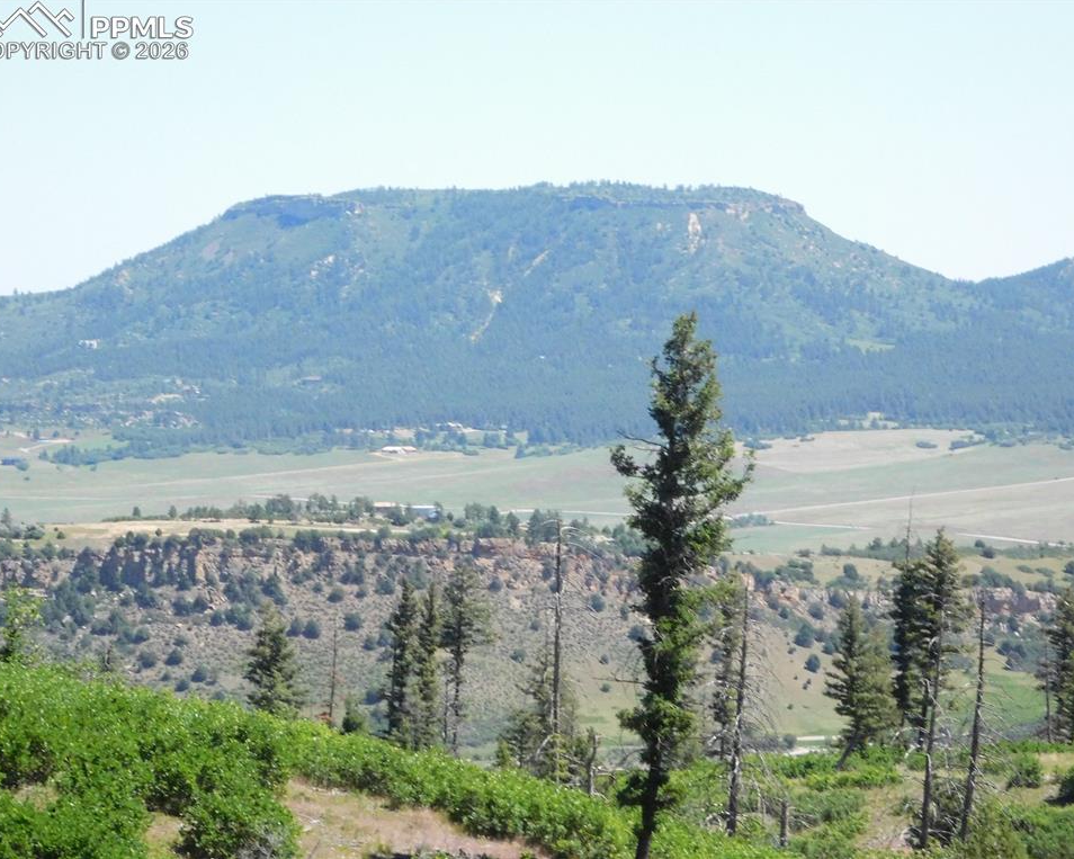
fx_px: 5657
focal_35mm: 178
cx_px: 544
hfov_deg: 10.8
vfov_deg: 8.7
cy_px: 428
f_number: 10.6
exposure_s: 1/500
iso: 800
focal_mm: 30.1
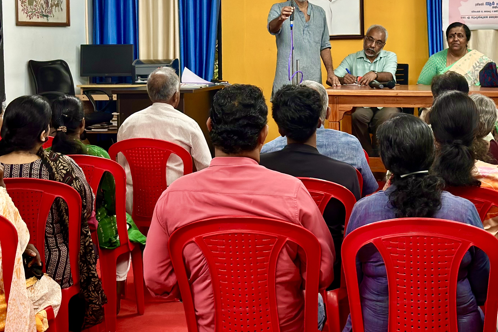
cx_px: 277
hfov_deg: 27.7
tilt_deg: -1.9
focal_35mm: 73
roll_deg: +0.6
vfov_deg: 18.5
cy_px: 72
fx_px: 1010
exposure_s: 1/50
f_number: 1.78
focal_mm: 6.86
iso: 160
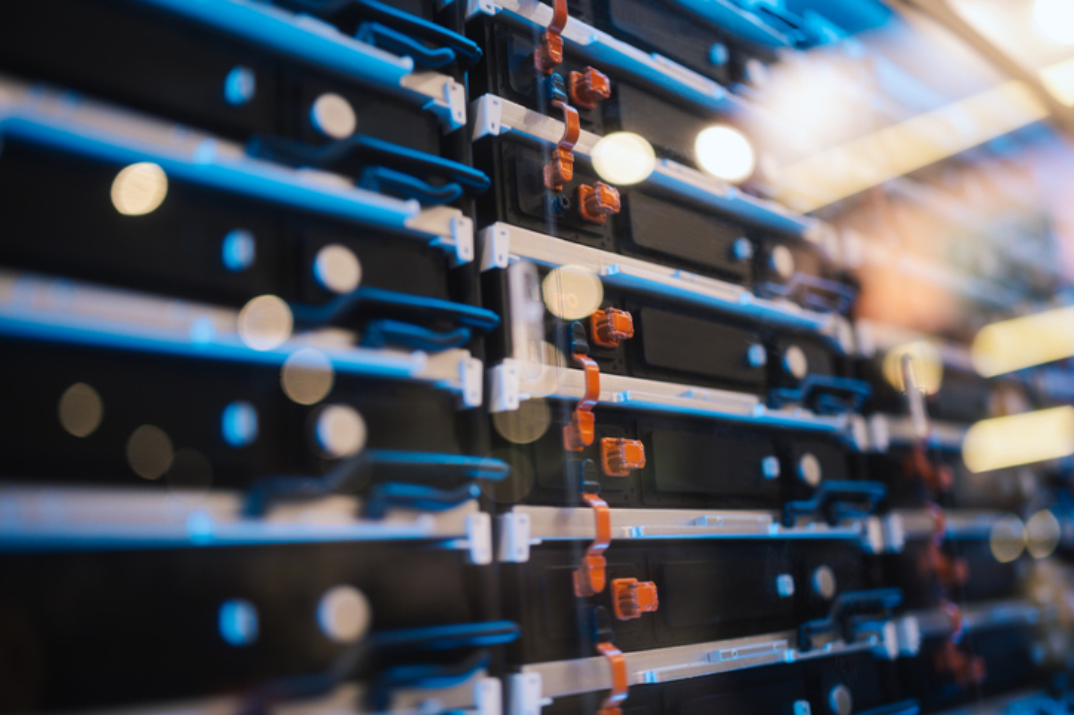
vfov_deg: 37.8
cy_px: 358
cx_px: 537
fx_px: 1044
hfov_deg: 54.5
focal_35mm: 35
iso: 180
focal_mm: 35
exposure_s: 1/160
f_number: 1.8
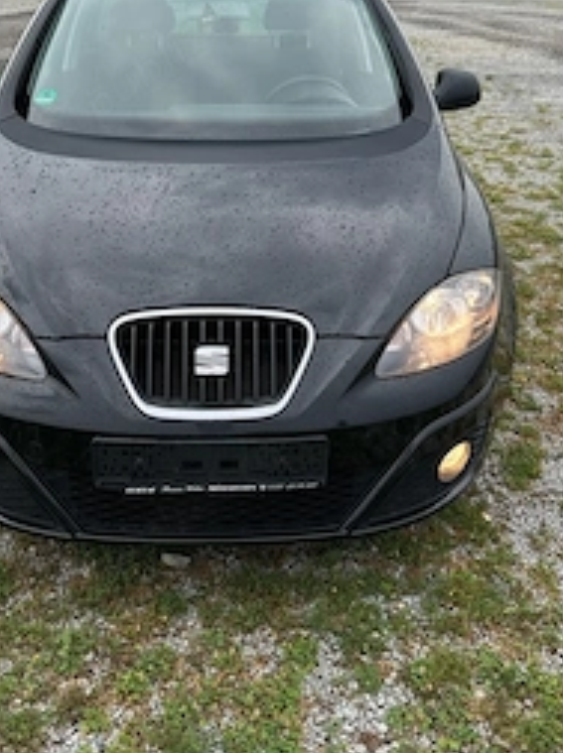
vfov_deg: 48.8
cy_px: 315
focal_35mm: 38
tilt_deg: -22.2
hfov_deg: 37.6
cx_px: 241
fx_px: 826
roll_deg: +0.5
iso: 80
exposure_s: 1/294
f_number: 1.78
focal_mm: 6.86
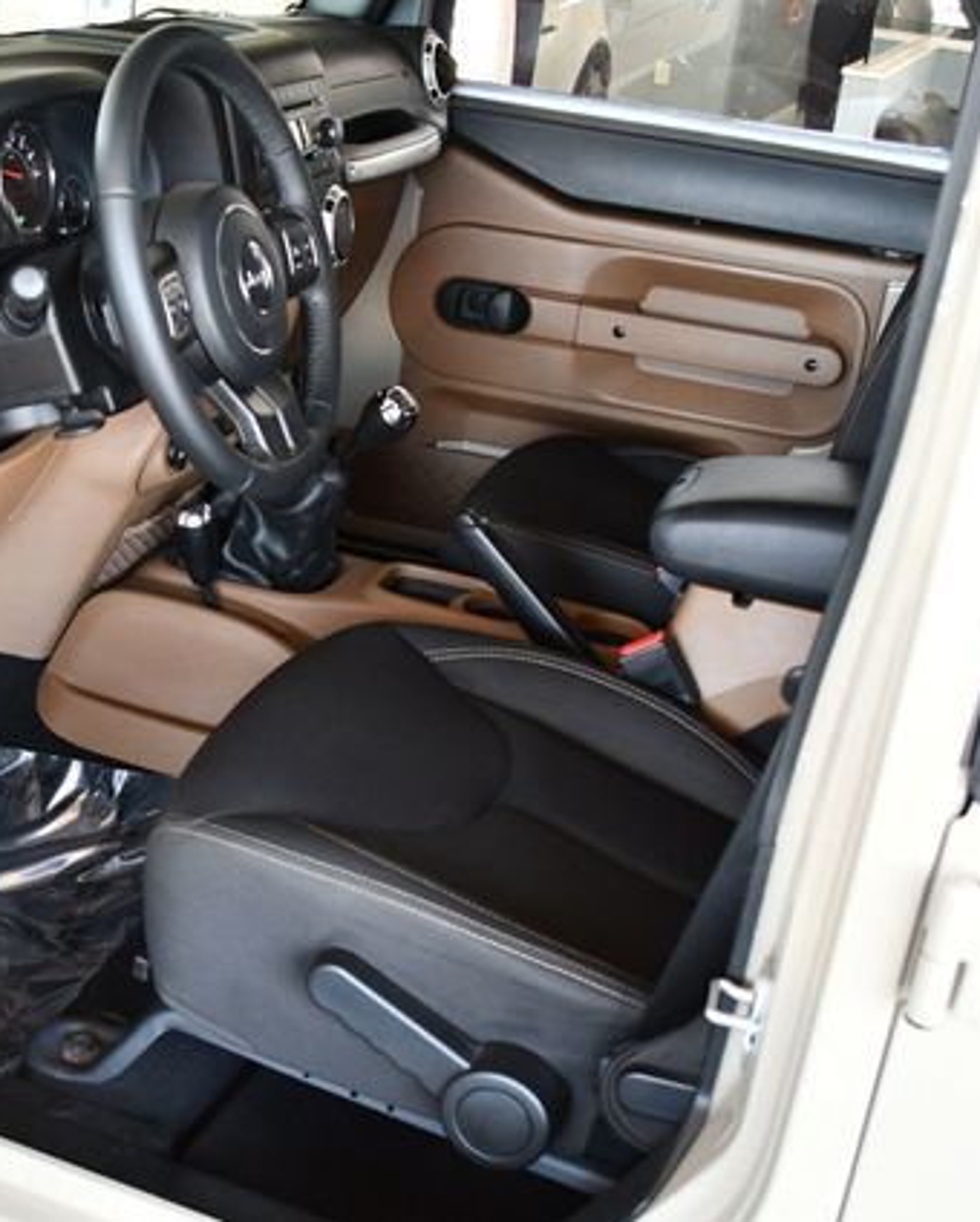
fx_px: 1846
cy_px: 611
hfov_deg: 29.3
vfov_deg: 36.6
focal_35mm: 51
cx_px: 262
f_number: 3.5
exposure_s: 1/125
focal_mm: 18
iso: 1100
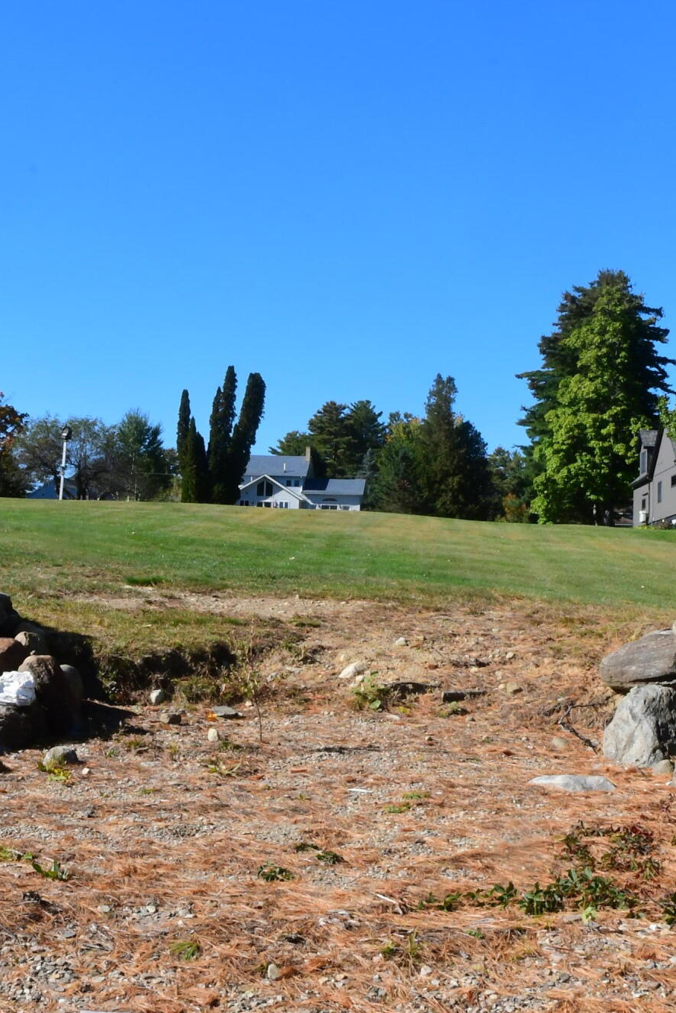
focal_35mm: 54
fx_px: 1520
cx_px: 302
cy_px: 438
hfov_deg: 25.1
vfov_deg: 36.8
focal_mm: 18
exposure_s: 1/200
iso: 800
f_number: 22
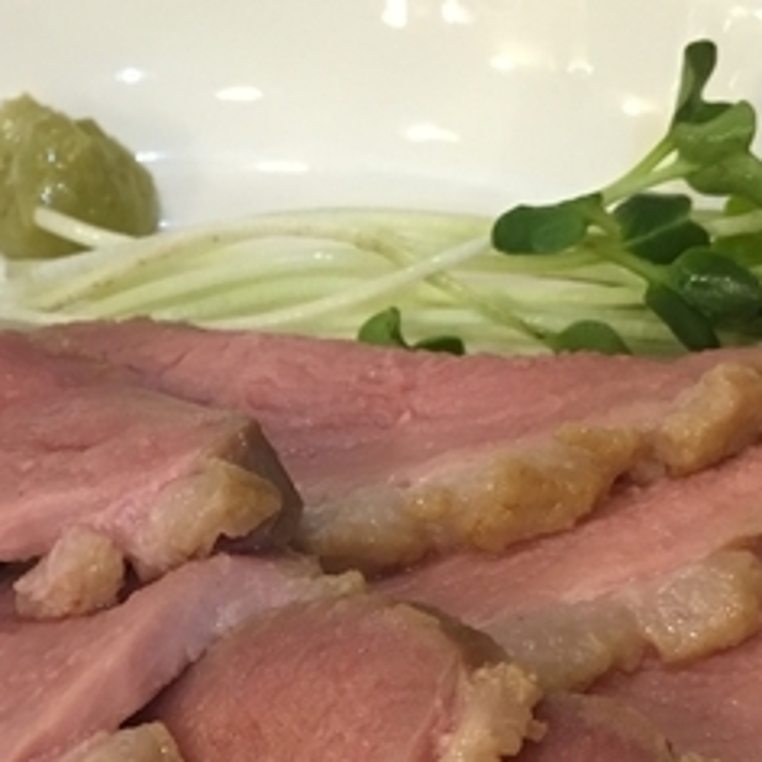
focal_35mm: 87
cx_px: 197
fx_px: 2167
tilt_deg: -48.1
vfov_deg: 19.4
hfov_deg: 19.8
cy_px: 736
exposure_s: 1/30
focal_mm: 4.15
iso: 125
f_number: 2.2
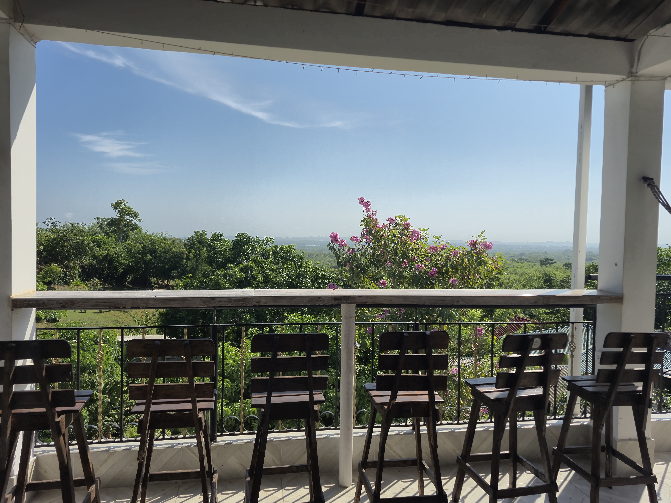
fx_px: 446
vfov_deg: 58.9
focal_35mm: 23
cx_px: 336
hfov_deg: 73.9
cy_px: 252
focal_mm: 5.4
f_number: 1.8
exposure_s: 1/2732
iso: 25
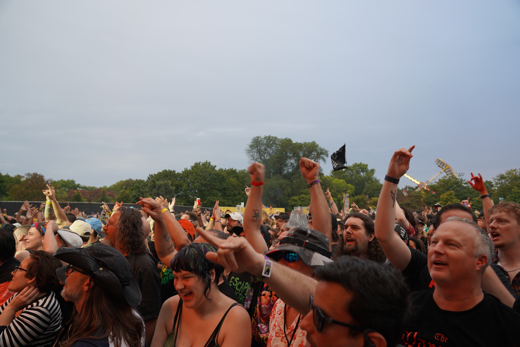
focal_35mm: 24
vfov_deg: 53.1
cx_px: 260
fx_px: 347
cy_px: 174
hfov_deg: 73.7
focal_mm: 24
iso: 500
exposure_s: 1/160
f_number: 4
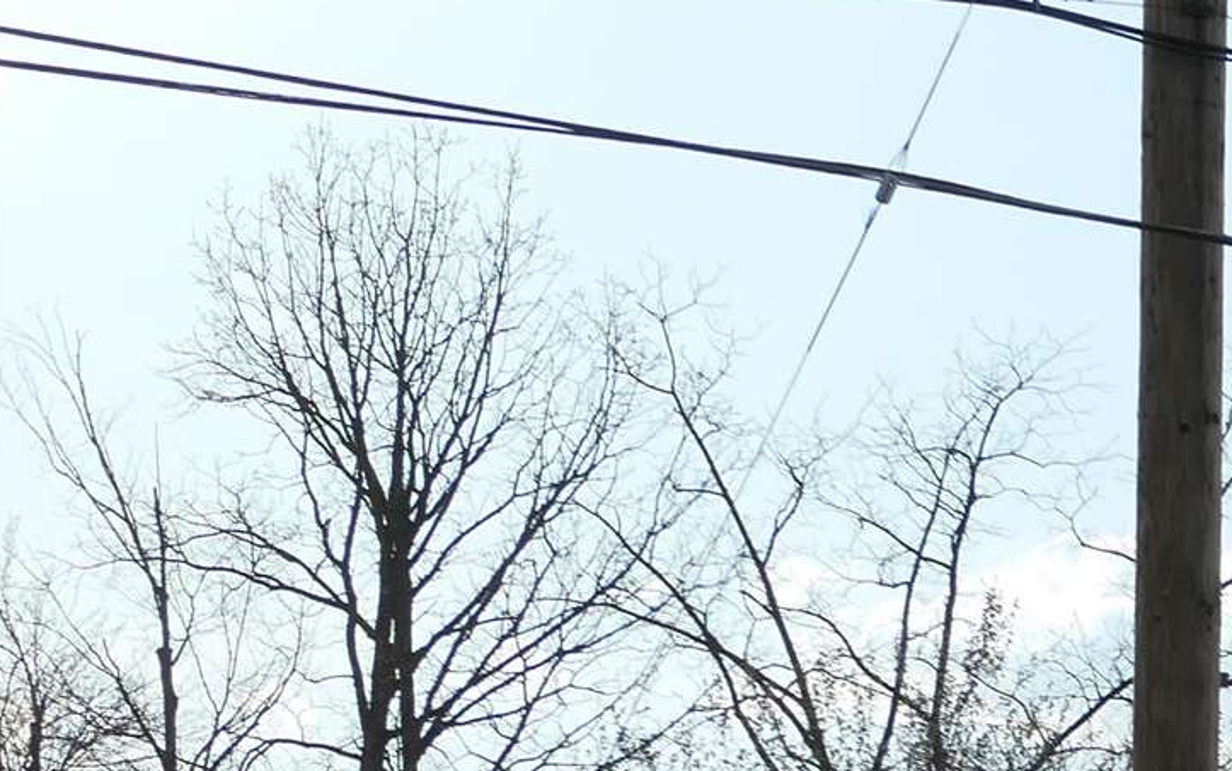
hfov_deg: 12.5
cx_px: 2605
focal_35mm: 143
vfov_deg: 8.7
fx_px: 4802
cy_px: 1462
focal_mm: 12.2
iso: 125
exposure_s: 1/1300
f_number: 4.5
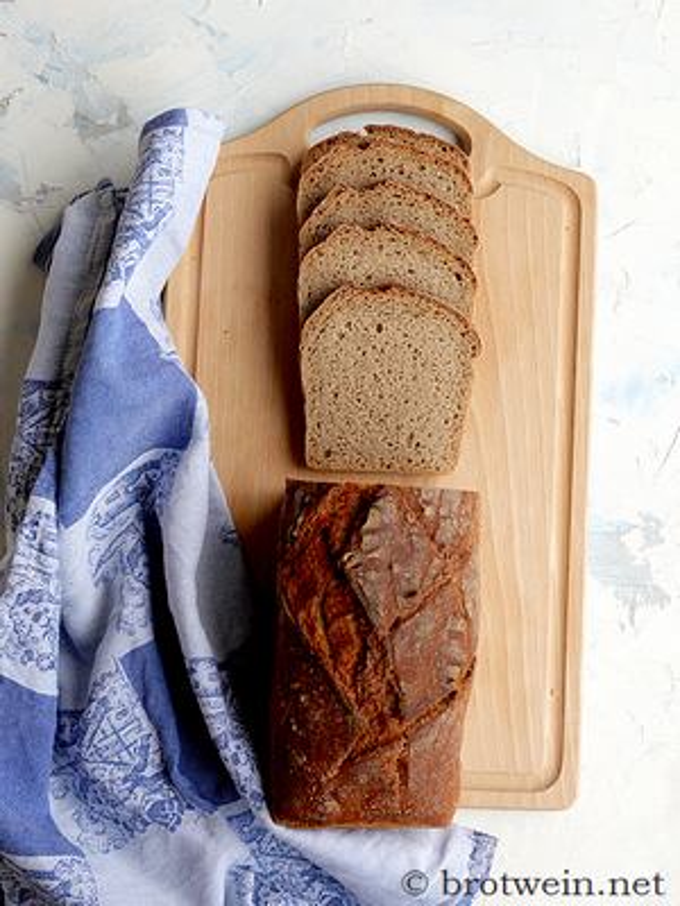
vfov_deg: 38.2
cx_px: 340
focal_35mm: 50
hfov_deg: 29.1
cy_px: 453
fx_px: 1310
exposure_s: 1/125
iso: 640
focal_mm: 25
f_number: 3.5
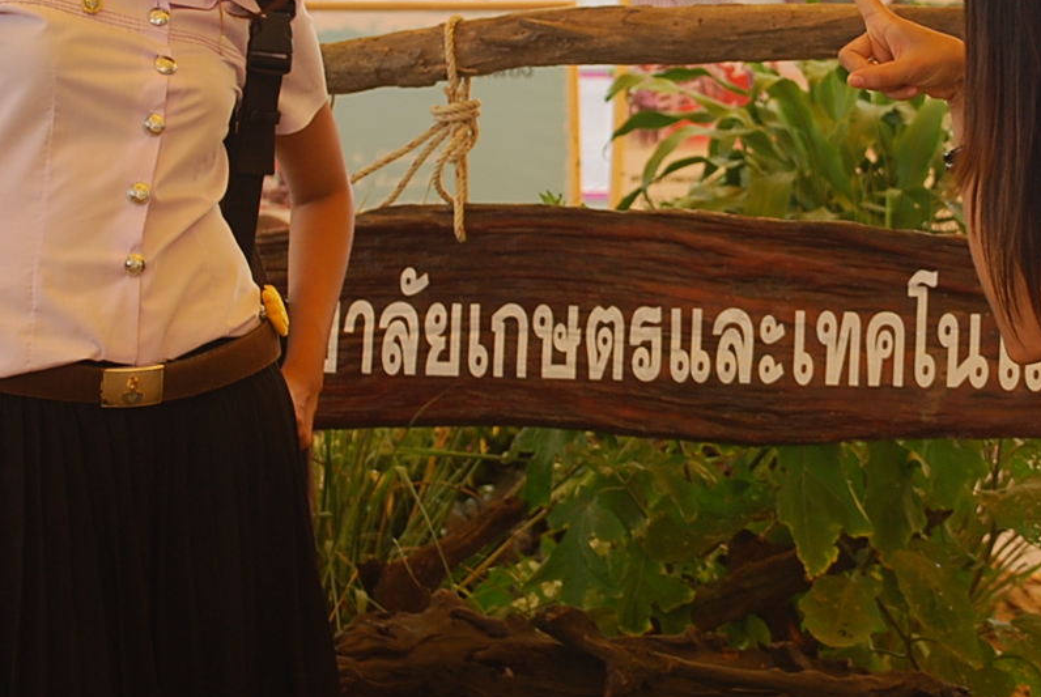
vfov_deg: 11.1
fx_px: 3590
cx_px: 795
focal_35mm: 124
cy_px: 170
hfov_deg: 16.4
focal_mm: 34
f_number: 5
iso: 200
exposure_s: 1/80
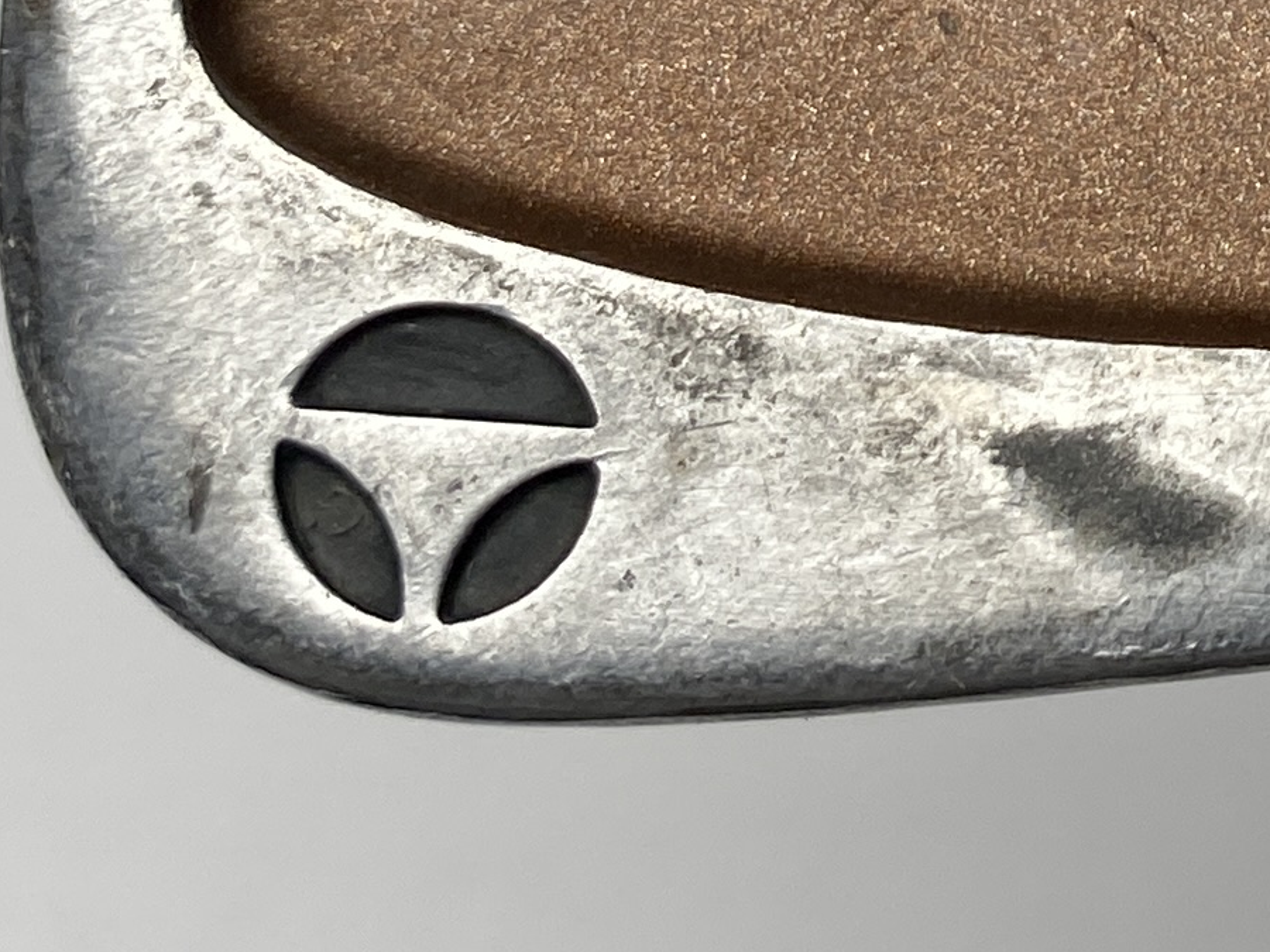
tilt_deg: -64.5
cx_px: 1905
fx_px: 4109
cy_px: -243
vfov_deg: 12.8
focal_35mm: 112
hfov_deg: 16.1
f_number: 1.8
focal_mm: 4.25
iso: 32
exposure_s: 1/369
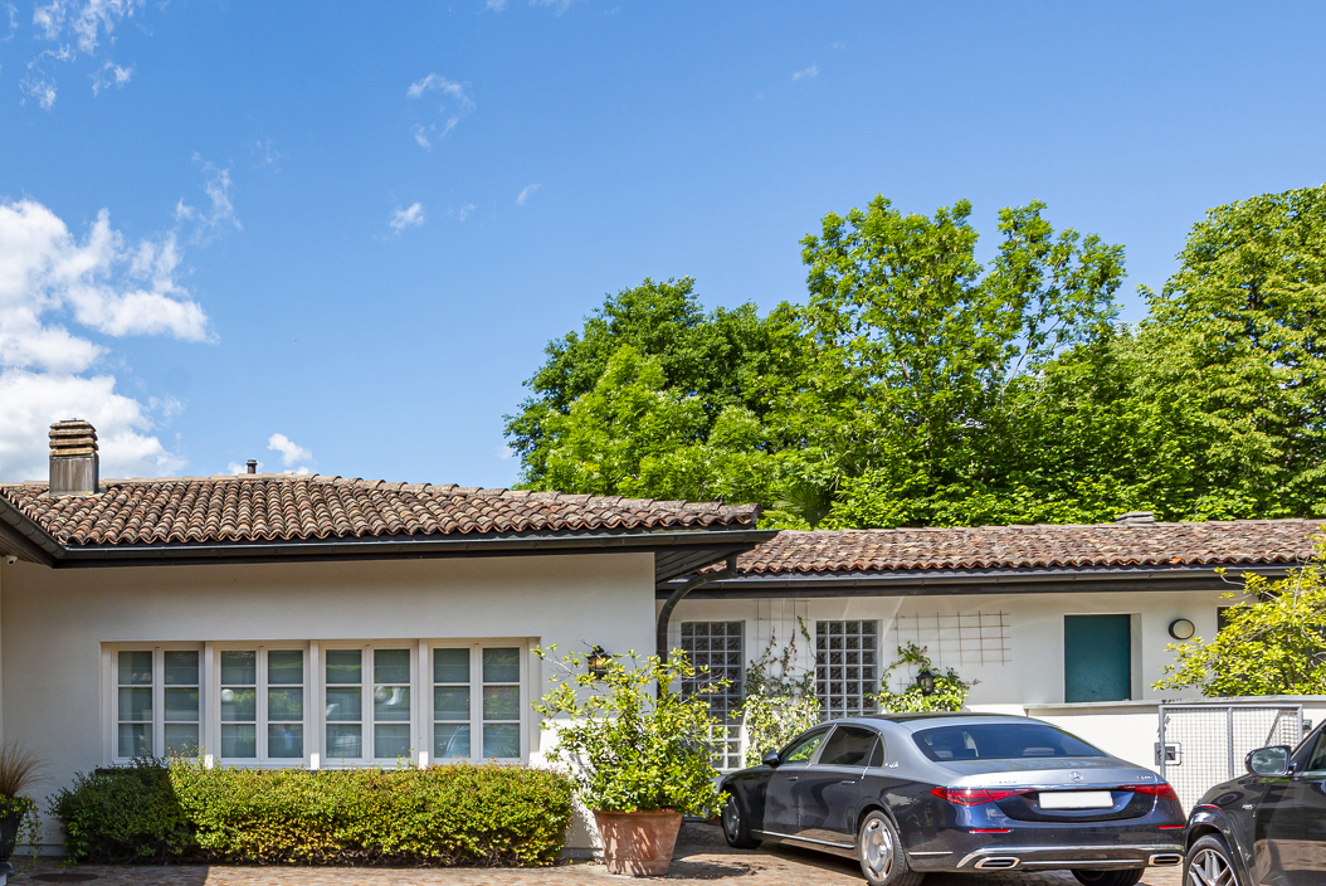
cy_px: 718
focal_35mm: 34
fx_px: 1253
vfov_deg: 37.4
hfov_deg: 49.1
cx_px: 107
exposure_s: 1/250
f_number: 8
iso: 100
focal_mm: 14
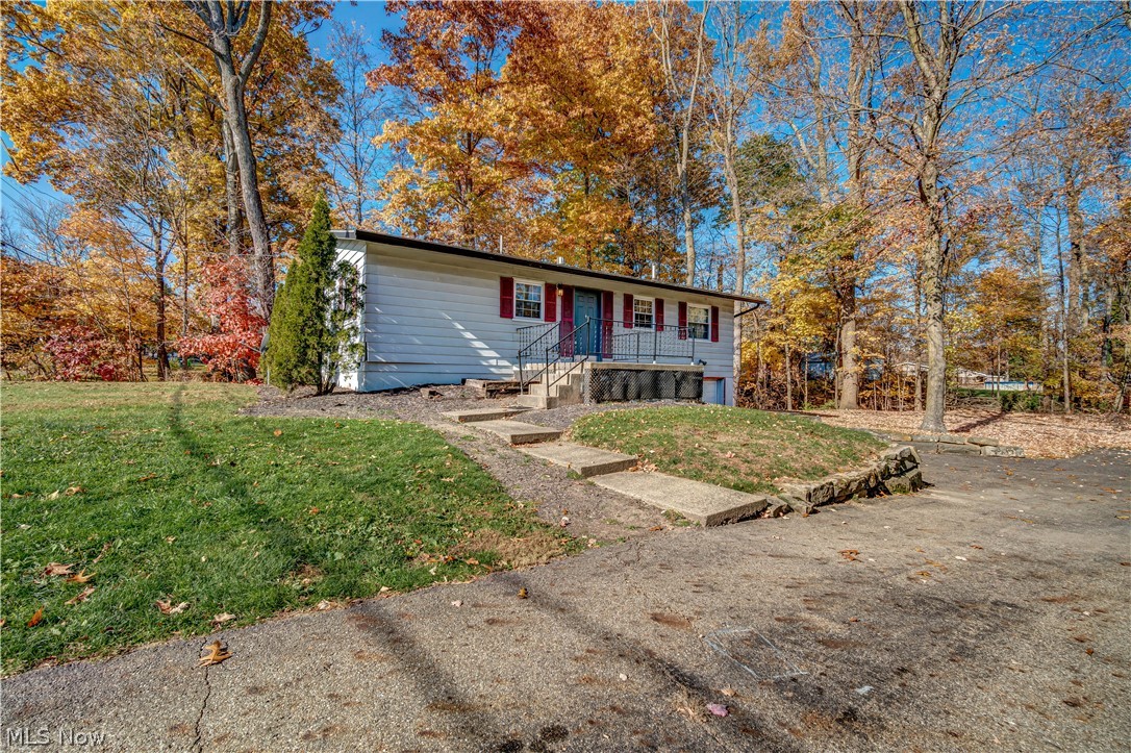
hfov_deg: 100.4
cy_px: 376
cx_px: 566
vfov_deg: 77.3
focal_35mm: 15
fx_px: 471
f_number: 8
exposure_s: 1/400
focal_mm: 10
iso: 320
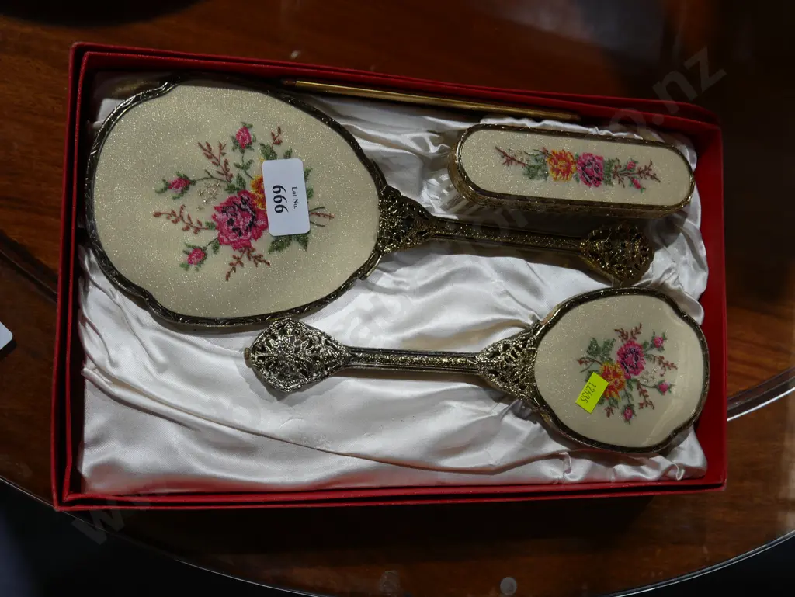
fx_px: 919
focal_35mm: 40
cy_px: 298
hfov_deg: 46.8
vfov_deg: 36.0
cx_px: 398
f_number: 4.5
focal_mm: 20
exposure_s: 1/60
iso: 320
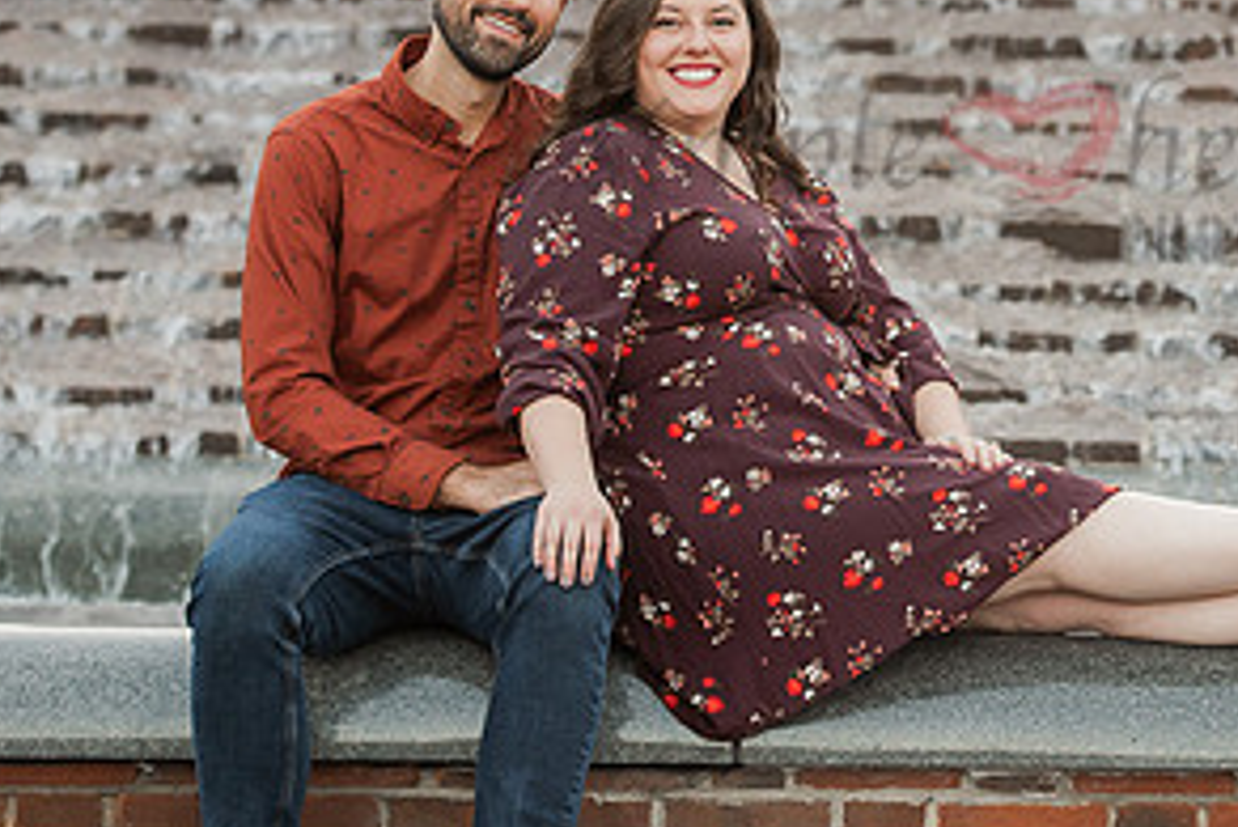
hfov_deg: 11.4
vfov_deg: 7.7
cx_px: 1060
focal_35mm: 179
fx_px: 6158
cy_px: 142
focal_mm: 90
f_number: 3.5
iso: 640
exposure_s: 1/250
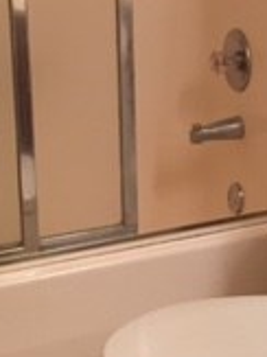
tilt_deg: -12.7
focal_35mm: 114
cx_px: 385
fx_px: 1174
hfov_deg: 12.4
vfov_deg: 17.1
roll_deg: -2.2
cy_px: 66
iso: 64
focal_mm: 4.15
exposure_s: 1/30
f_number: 2.2
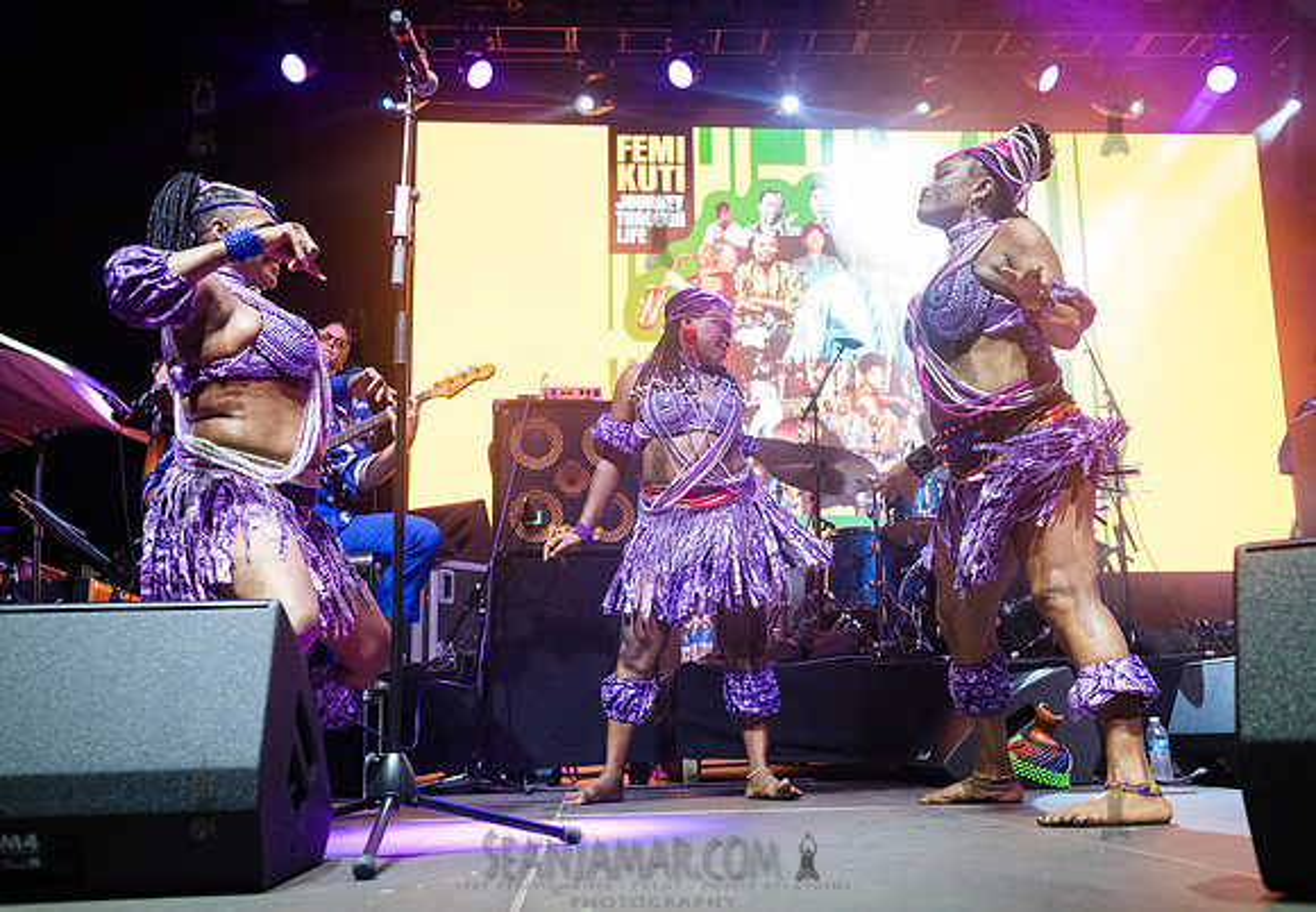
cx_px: 684
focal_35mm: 36
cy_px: 456
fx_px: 1330
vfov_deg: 37.9
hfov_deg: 52.6
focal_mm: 35
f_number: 4
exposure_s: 1/640
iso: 5000
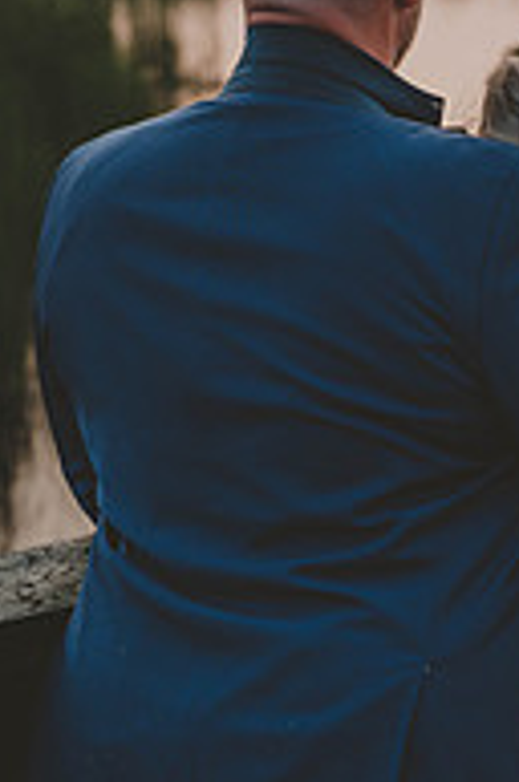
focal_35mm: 140
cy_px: 109
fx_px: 3038
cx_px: 570
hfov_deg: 9.7
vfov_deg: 14.6
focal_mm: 60
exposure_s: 1/250
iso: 220
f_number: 4
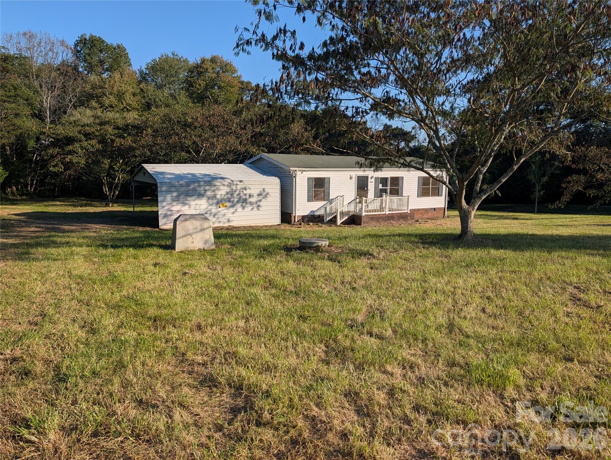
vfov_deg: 56.9
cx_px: 306
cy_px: 230
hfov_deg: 71.5
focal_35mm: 24
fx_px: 424
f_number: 1.68
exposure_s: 1/1835
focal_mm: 6.9
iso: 20
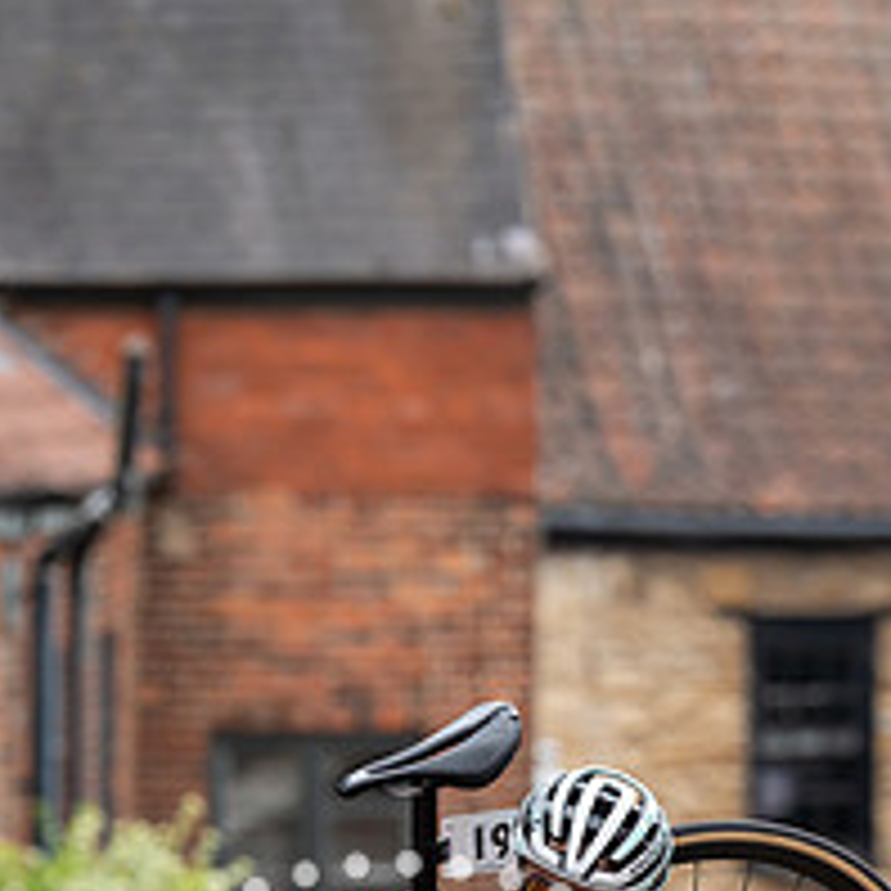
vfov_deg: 5.1
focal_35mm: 344
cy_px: 891
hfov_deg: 5.1
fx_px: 10018
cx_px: 486
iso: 640
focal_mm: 178
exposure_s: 1/1000
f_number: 4
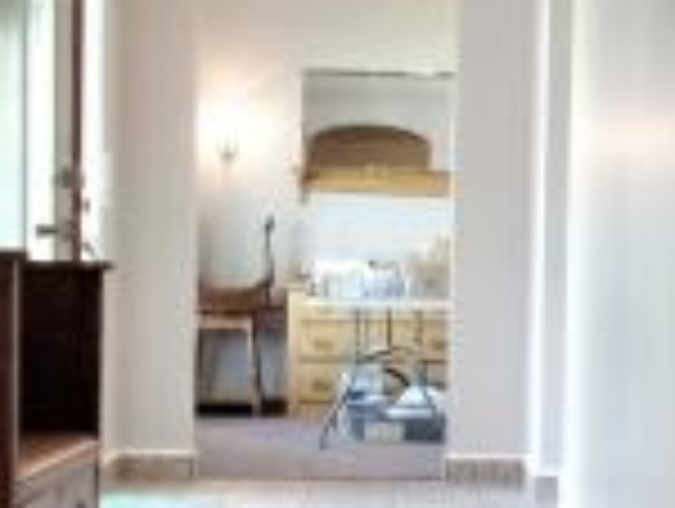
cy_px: 405
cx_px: 464
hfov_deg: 19.9
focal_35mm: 98
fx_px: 1914
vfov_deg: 15.0
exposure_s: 1/30
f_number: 2.8
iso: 400
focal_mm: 4.1
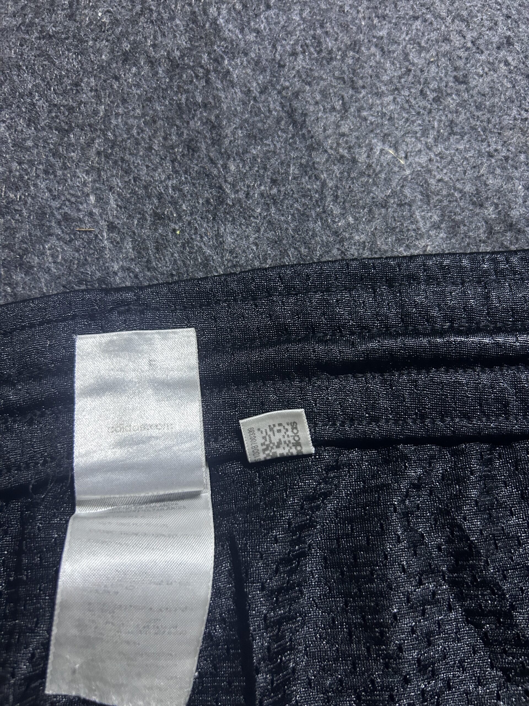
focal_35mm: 26
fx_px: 530
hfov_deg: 53.1
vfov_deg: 67.3
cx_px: 264
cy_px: 353
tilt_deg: -50.2
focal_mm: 5.7
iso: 320
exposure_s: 1/50
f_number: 1.5
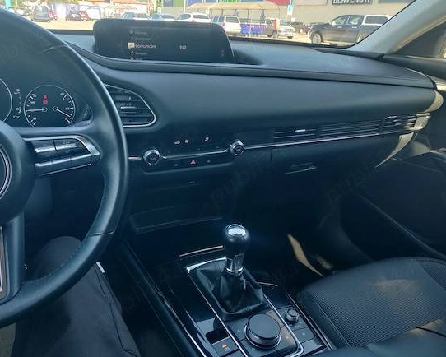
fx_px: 357
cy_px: 174
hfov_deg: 63.9
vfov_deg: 53.2
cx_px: 203
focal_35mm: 27
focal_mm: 4.25
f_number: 1.7
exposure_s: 1/50
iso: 250
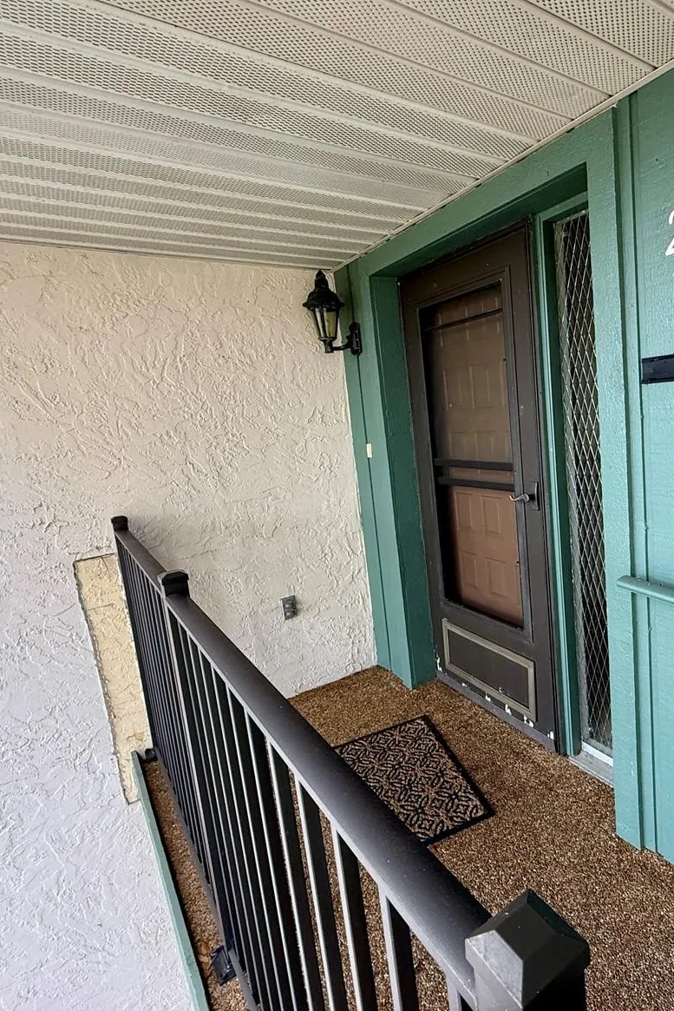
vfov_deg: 84.0
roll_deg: +4.2
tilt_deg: -8.4
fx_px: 561
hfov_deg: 58.7
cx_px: 505
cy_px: 492
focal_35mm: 20
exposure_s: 1/99
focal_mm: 2.22
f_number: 2.2
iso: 200
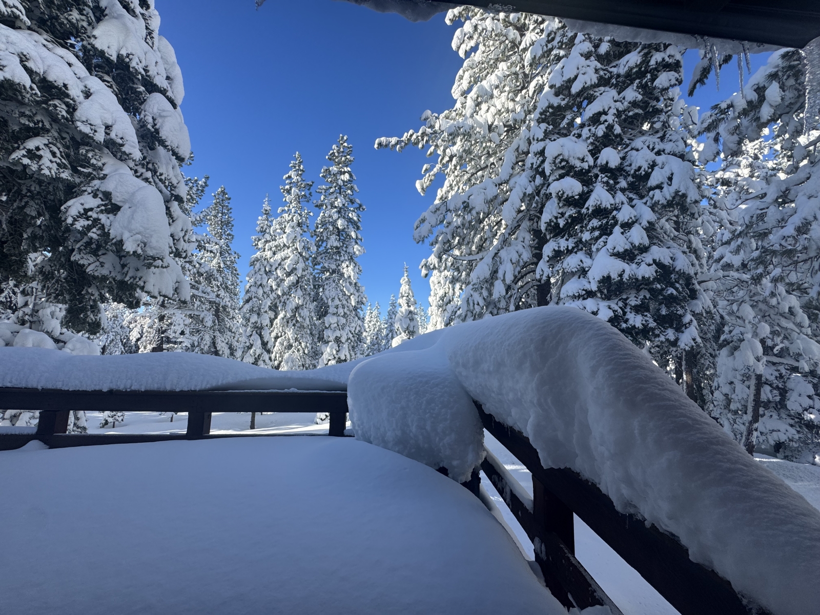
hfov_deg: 102.1
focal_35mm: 14
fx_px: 332
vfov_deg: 85.7
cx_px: 410
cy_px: 308
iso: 40
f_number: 2.2
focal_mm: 2.22
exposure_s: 1/1198
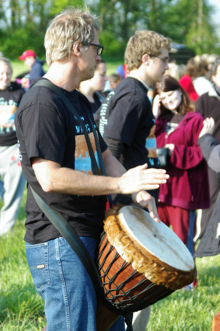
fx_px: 1486
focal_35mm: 162
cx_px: 110
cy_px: 166
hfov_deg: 8.5
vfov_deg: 12.7
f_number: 5.6
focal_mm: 108
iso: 200
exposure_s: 1/180
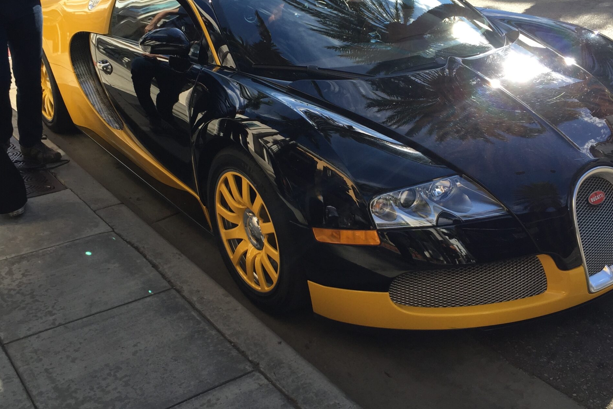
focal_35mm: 41
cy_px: 175
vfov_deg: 32.6
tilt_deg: -21.3
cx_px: 311
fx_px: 698
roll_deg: +1.8
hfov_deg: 47.4
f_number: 2.2
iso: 32
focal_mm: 4.15
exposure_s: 1/599
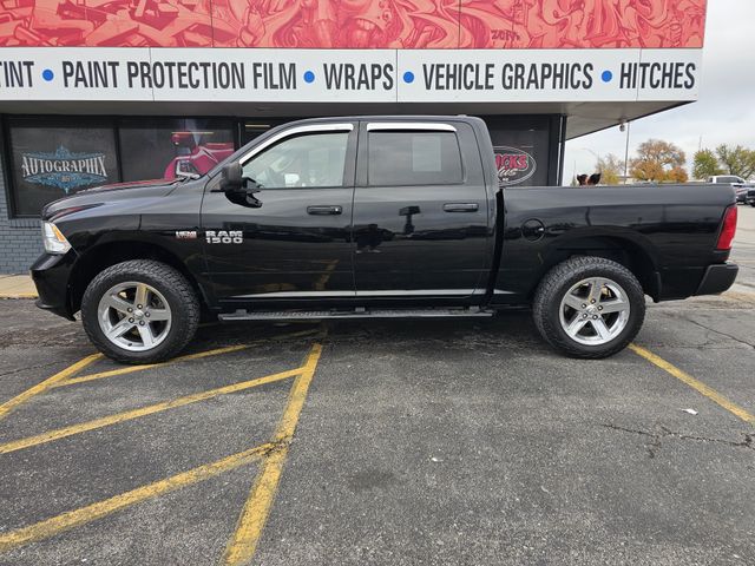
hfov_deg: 73.9
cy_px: 283
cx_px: 378
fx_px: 502
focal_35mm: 23
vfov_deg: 58.9
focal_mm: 6.3
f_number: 1.7
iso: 10
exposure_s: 1/188
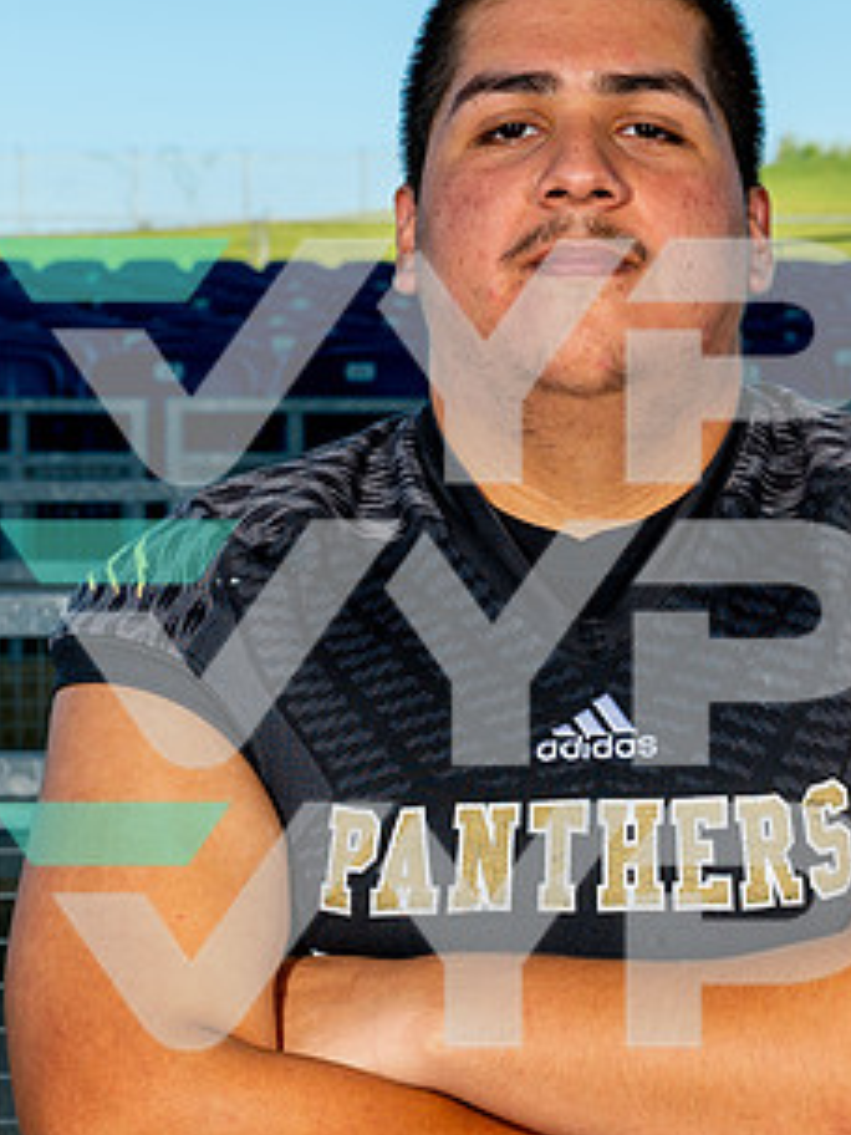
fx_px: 3442
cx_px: 626
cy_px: 642
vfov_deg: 18.7
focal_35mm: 105
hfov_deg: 14.0
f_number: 8
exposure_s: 1/125
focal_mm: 49
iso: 100
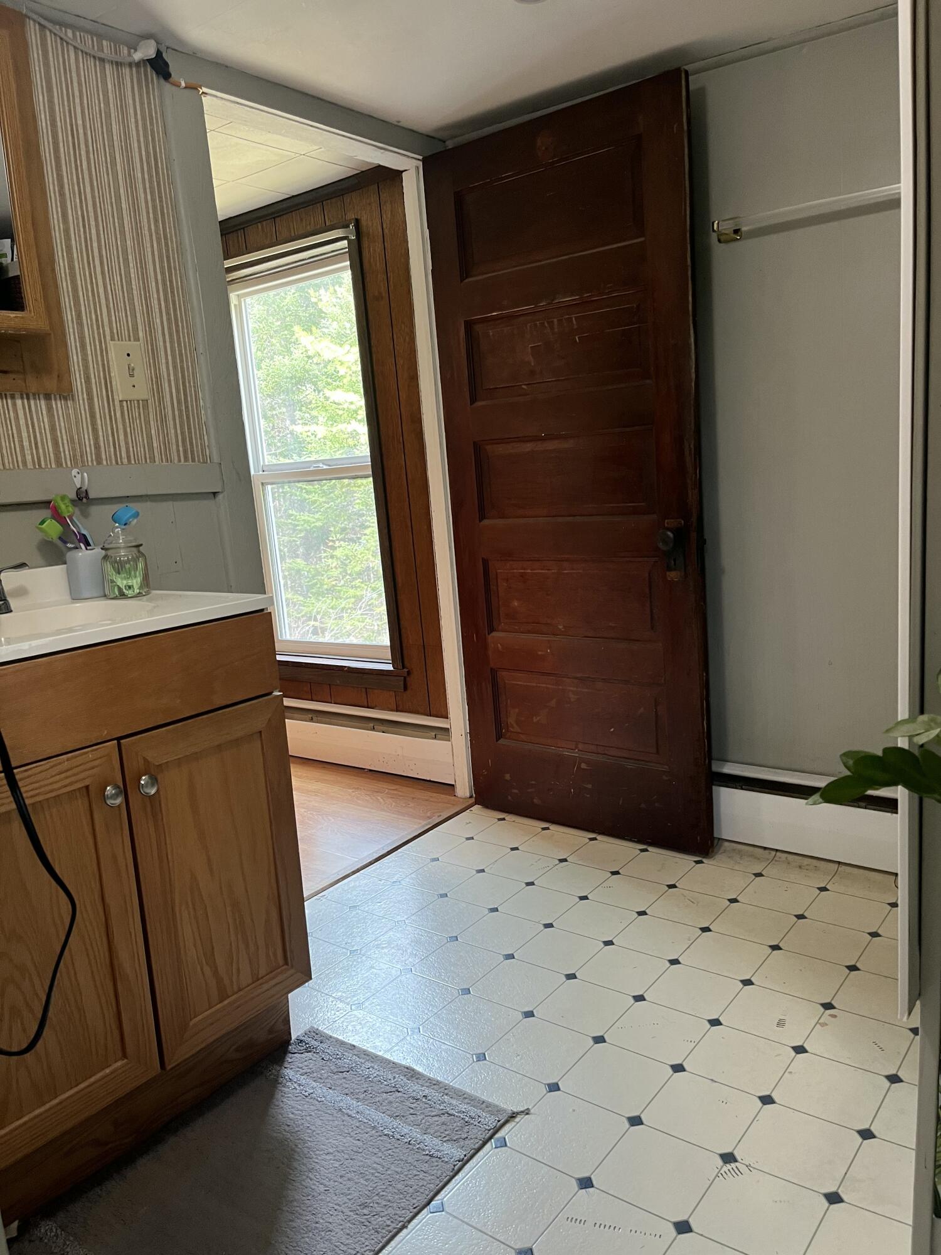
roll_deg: +4.7
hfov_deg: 53.1
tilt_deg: -9.9
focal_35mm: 26
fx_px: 942
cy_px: 628
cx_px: 470
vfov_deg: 67.3
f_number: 1.6
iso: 125
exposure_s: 1/60
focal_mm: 5.1
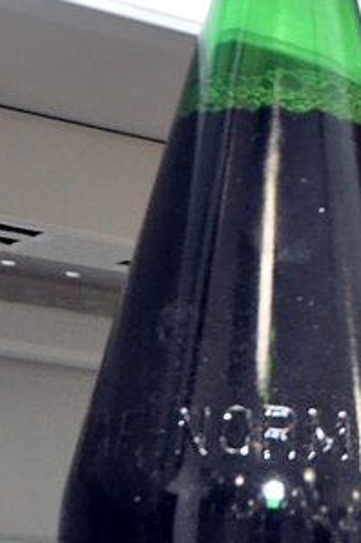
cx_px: 932
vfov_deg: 12.8
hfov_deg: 7.9
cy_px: 657
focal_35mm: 157
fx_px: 2367
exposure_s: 1/100
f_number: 9
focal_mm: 26
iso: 1600
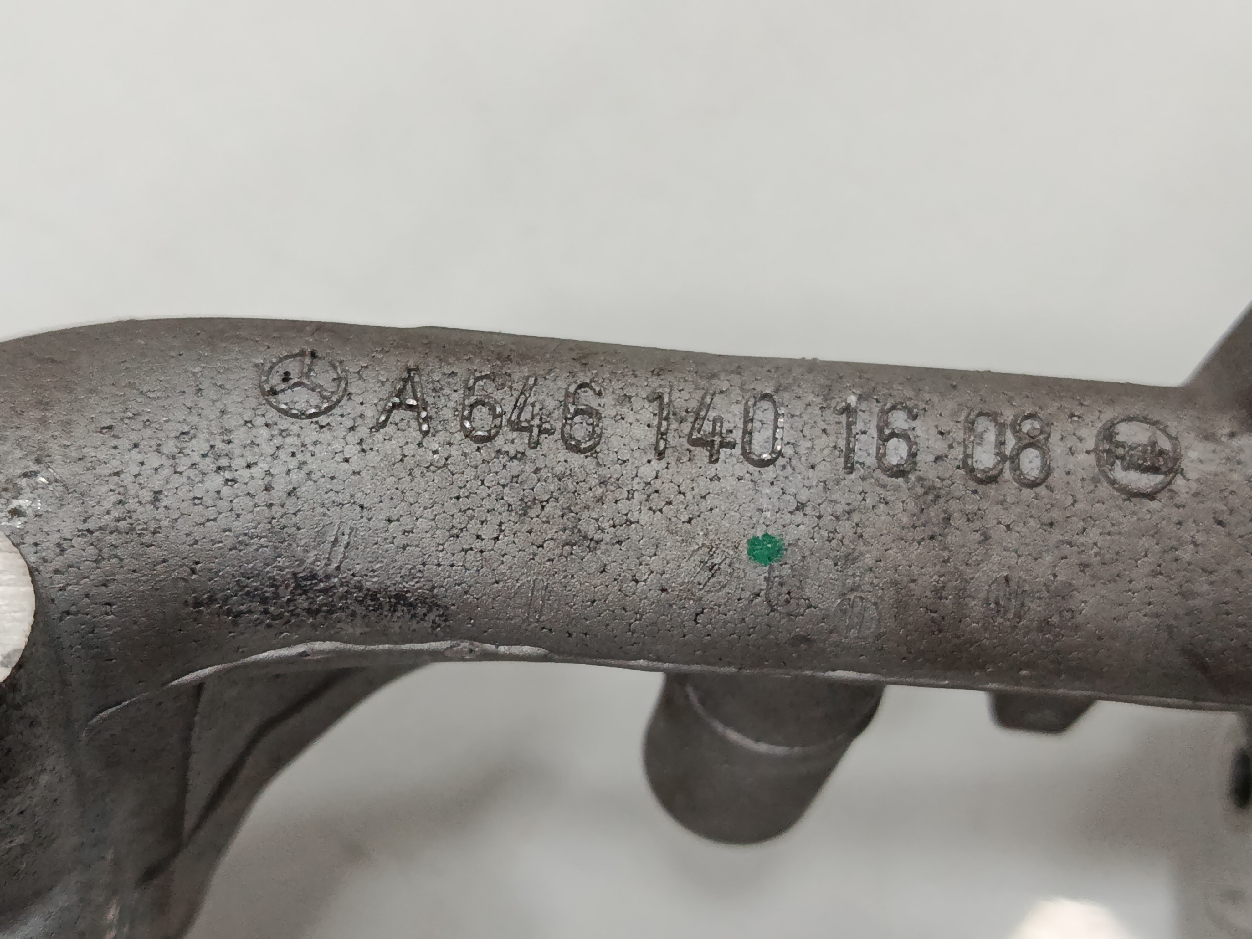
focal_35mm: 45
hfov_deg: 42.1
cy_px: 470
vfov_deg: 32.2
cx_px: 626
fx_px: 1628
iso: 1065
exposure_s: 1/100
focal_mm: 5.24
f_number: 1.7
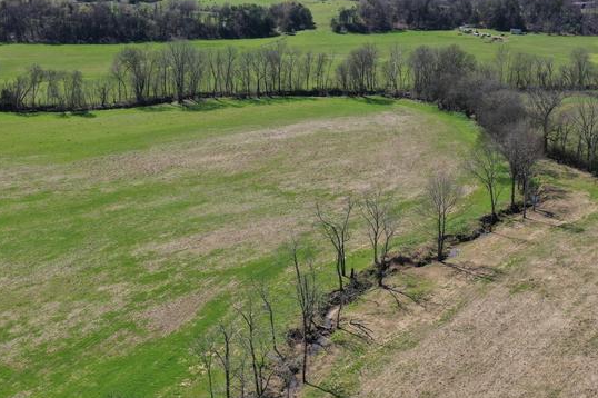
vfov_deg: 26.9
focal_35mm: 50
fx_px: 830
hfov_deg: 39.6
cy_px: 160
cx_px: 260
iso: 100
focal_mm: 10.26
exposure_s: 1/320
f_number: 5
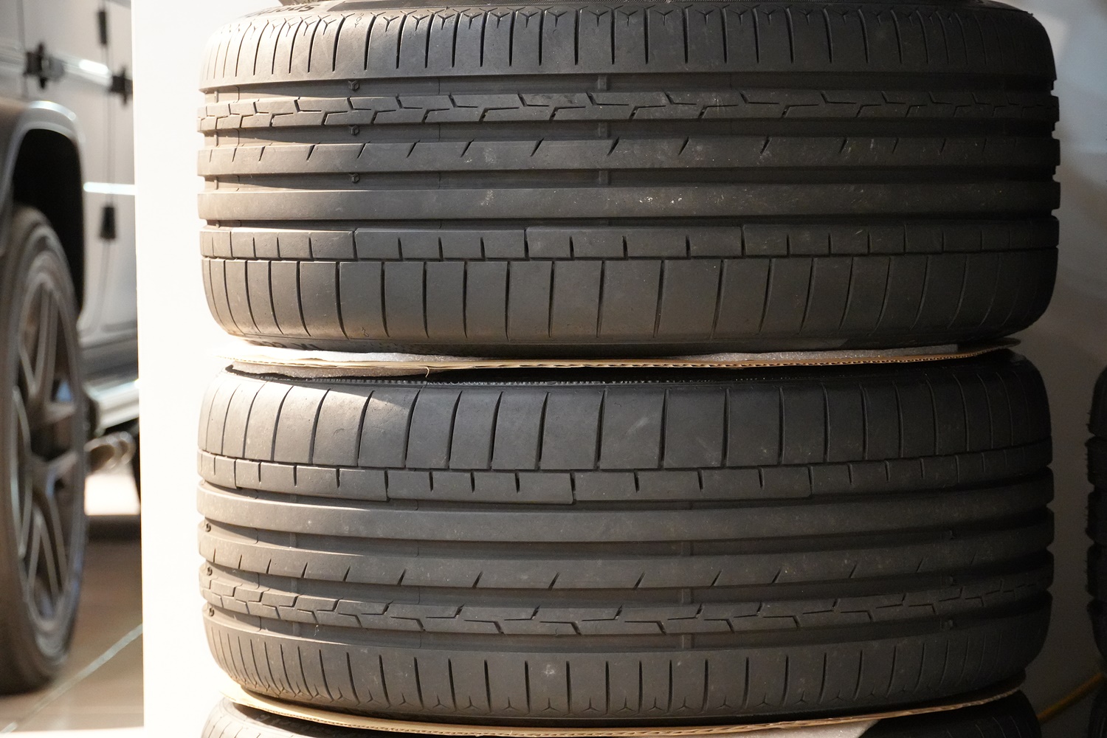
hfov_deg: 19.5
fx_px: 3228
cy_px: 369
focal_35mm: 105
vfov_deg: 13.0
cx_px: 554
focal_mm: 70
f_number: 5.6
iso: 6400
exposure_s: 1/40
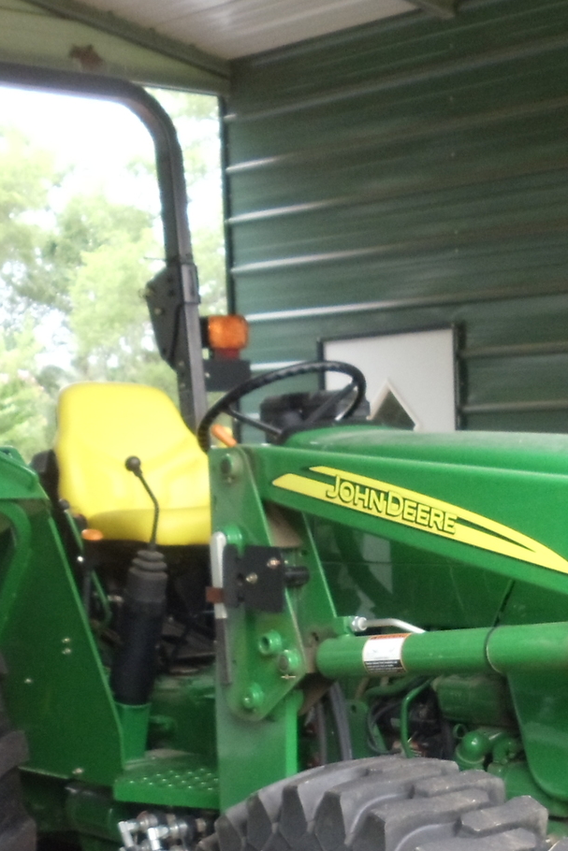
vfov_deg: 19.6
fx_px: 2437
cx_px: 396
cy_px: 687
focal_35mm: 103
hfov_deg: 13.3
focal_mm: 6
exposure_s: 1/125
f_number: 3.5
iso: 200
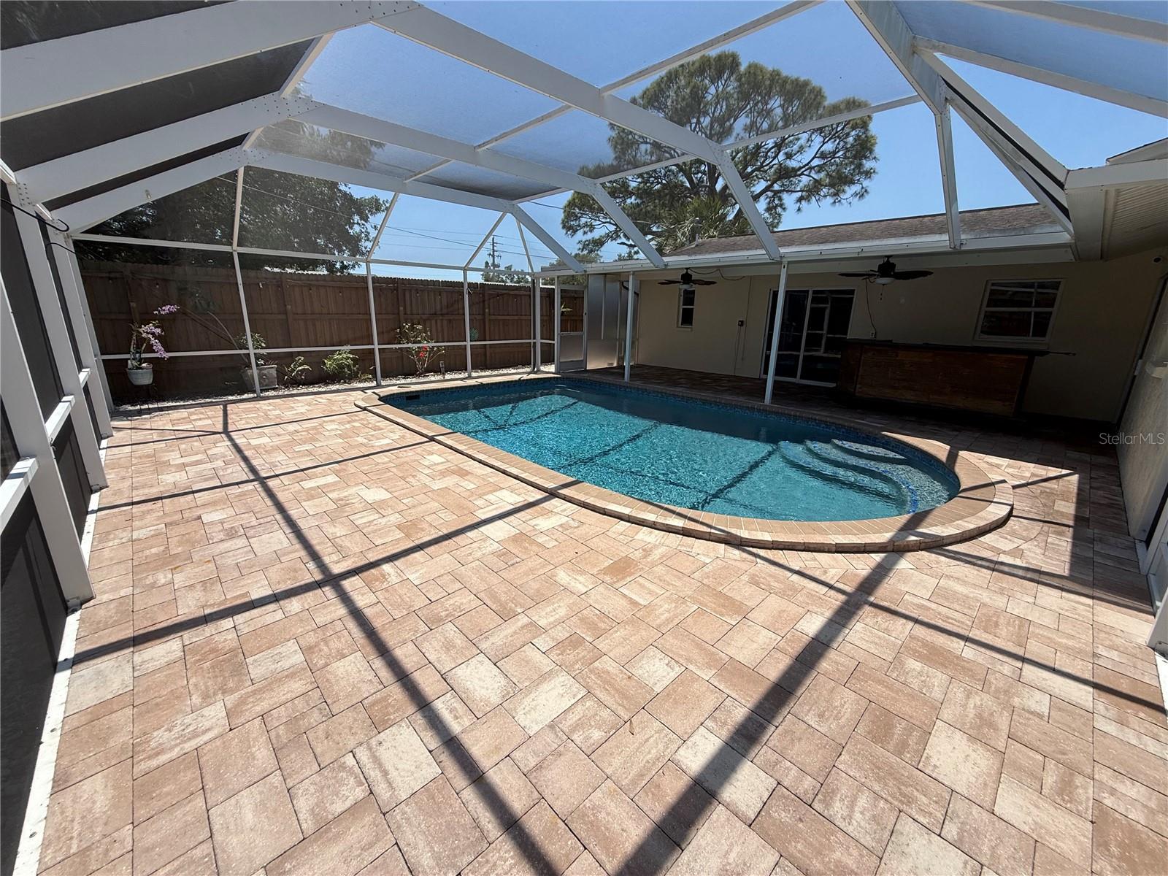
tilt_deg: -14.2
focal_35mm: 14
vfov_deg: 85.7
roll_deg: -0.9
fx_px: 472
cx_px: 584
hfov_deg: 102.1
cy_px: 438
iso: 50
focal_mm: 2.22
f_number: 2.2
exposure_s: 1/1698
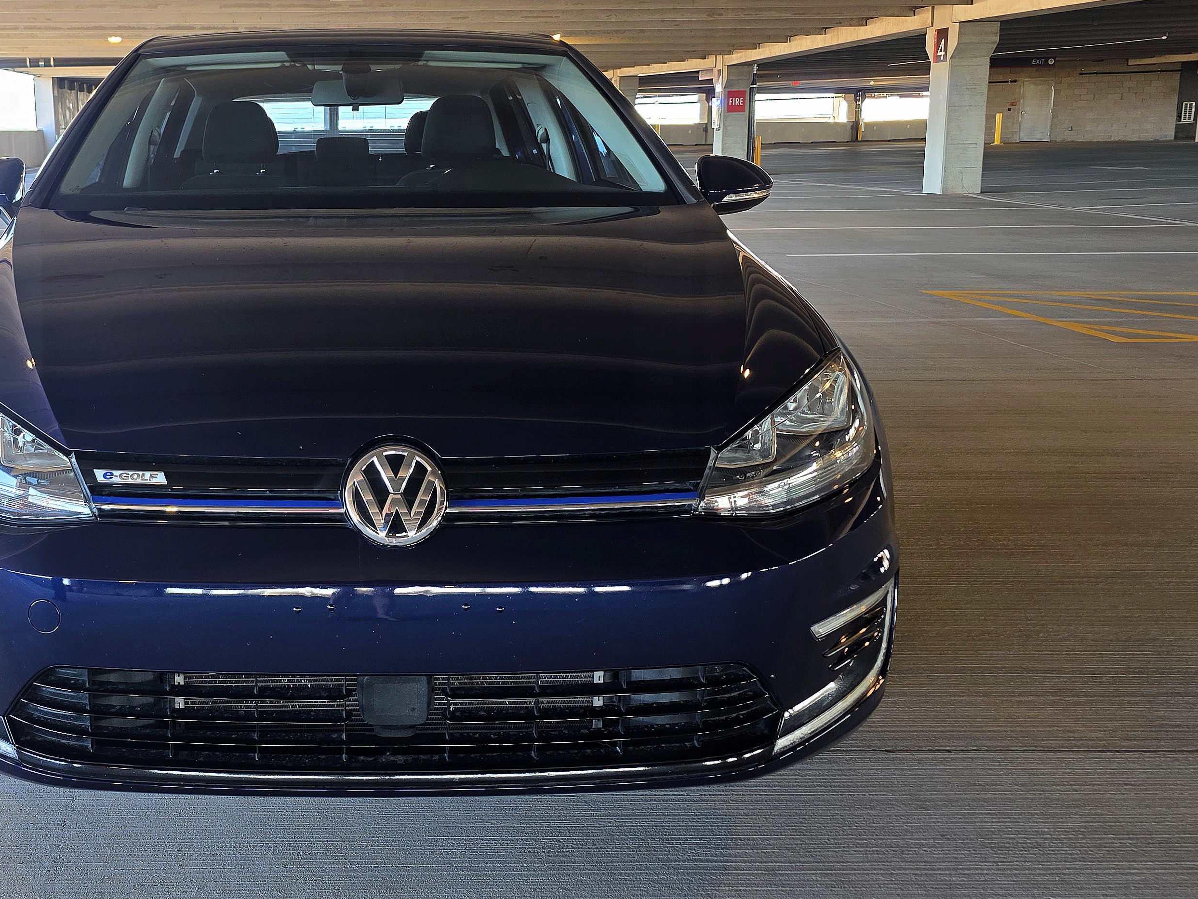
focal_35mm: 37
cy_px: 360
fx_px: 1281
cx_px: 303
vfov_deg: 38.5
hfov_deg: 48.3
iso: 80
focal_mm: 6.3
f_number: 1.7
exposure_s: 1/120
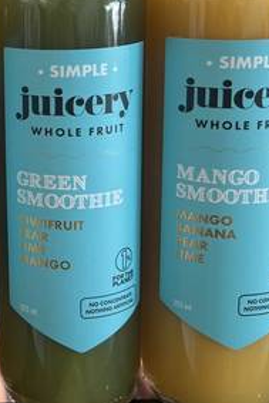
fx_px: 784
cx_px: -81
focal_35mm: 70
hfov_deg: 18.2
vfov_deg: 28.4
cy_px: 105
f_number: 1.5
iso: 80
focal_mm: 5.7
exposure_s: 1/100
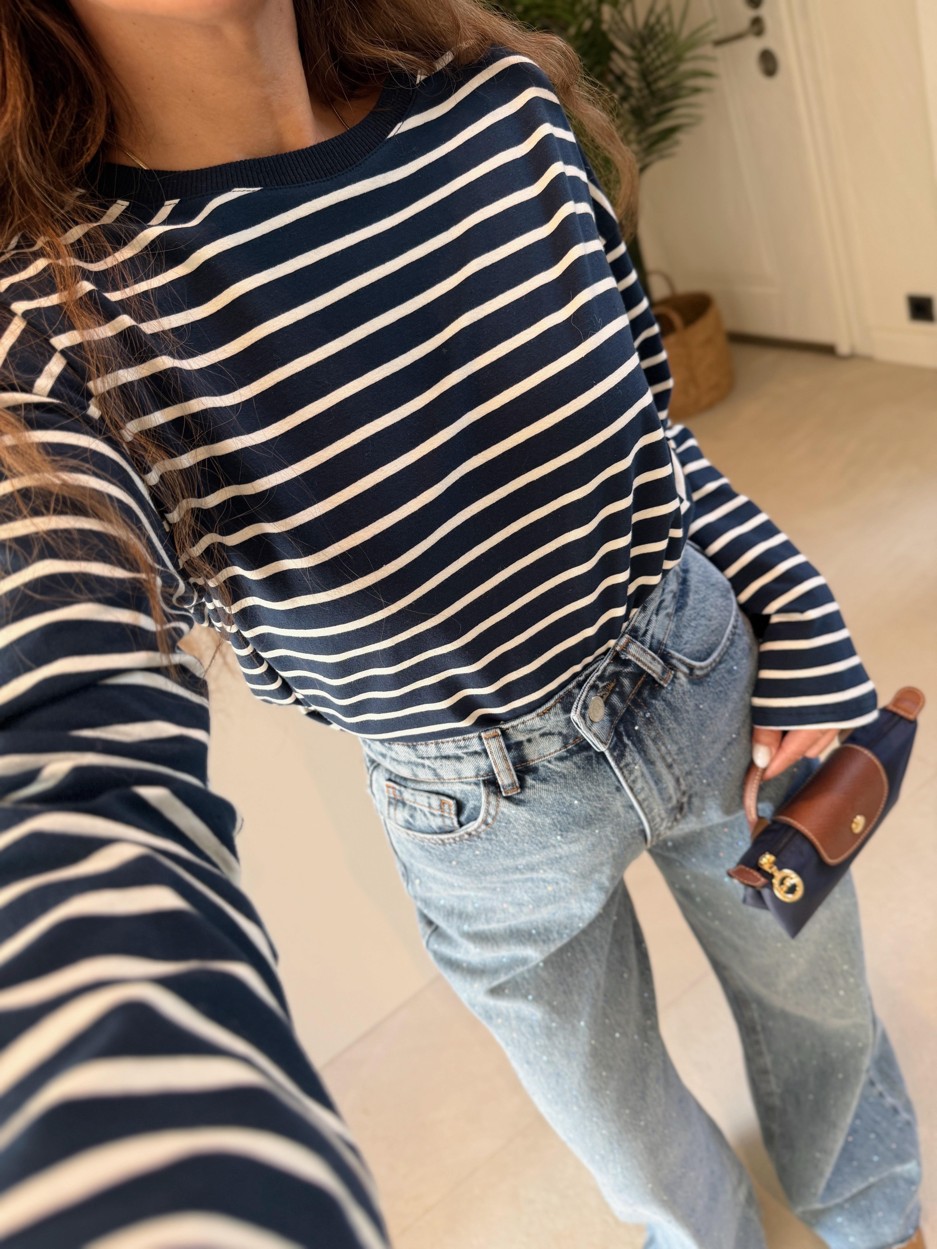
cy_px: 624
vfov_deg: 71.6
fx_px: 866
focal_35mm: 24
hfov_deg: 56.8
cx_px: 468
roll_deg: +26.9
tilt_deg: -33.1
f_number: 1.78
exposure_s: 1/121
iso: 100
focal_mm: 6.76
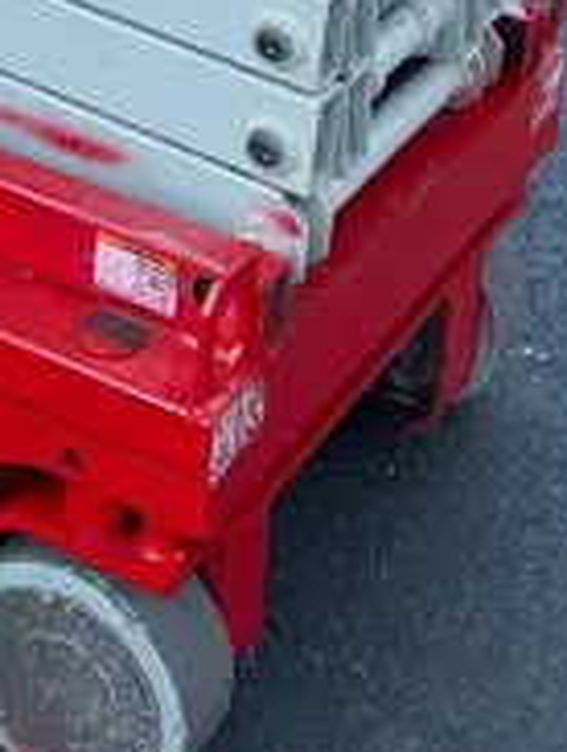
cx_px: -218
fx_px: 2263
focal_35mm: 104
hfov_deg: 13.6
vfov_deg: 16.7
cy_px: -446
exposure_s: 1/302
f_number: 1.6
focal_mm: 5.1
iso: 50
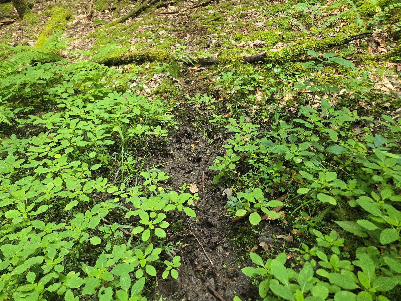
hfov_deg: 73.9
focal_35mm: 23
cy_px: 150
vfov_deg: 58.9
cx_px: 200
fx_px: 266
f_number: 1.8
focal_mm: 5.4
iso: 500
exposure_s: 1/120
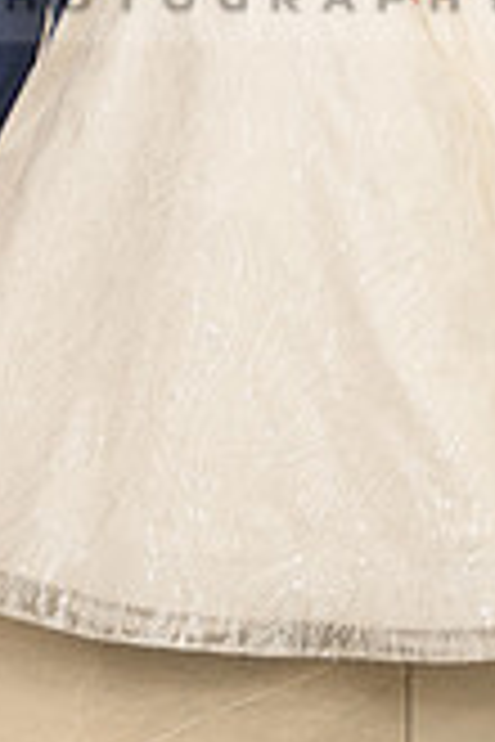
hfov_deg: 14.7
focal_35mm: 93
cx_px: 171
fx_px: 1918
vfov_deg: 20.9
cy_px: -63
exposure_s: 1/160
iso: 640
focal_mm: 34
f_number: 3.5
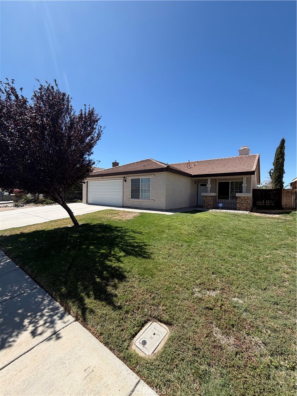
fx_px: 160
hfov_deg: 85.7
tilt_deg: -1.2
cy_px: 198
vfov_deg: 102.1
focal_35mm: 14
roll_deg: -1.9
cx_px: 148
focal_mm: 2.22
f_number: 2.2
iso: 25
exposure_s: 1/770
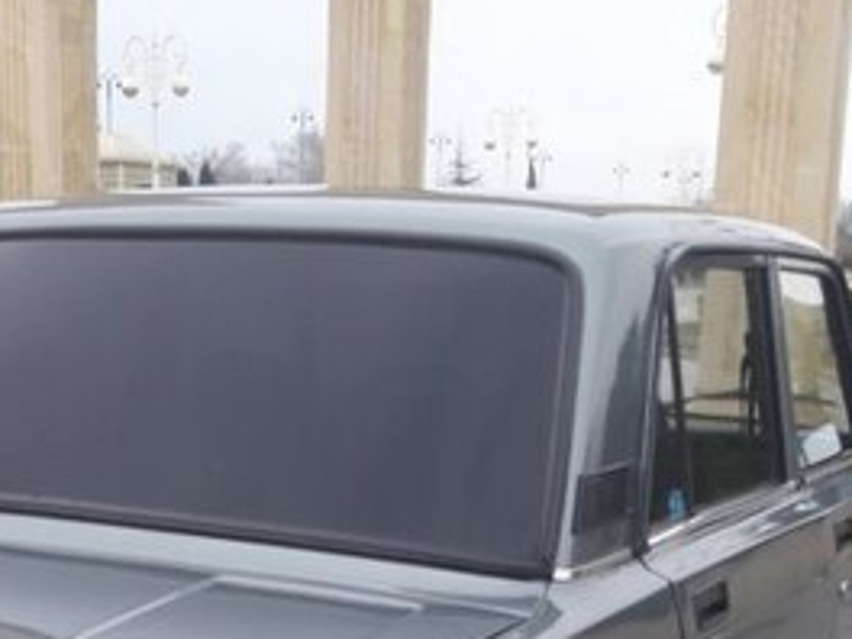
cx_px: 258
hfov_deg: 27.5
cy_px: 731
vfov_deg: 19.9
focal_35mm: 70
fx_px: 1723
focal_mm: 3.7
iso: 40
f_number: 1.9
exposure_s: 1/137
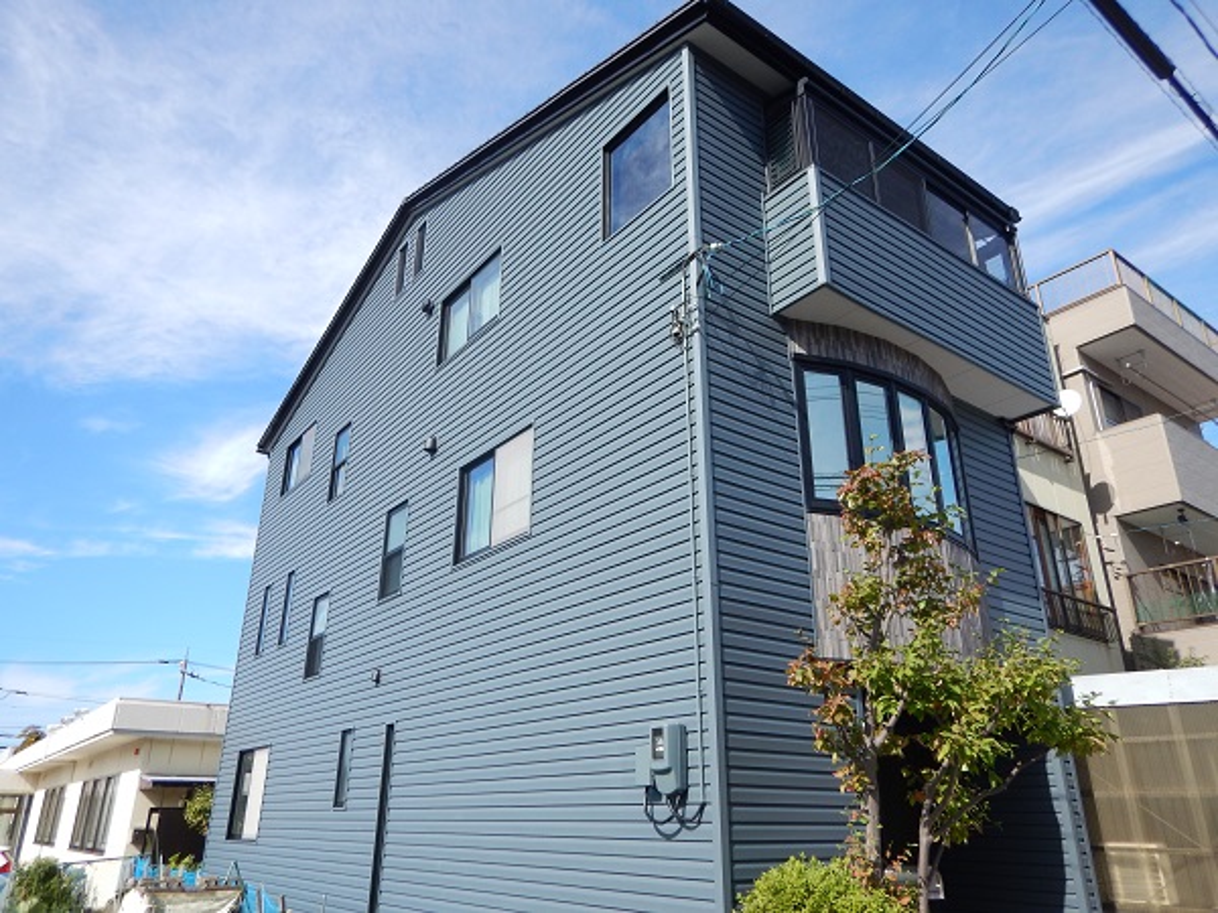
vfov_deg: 56.8
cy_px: 456
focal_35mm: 24
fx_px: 844
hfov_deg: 71.6
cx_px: 609
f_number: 2.8
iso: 125
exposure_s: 1/1250
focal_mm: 4.3
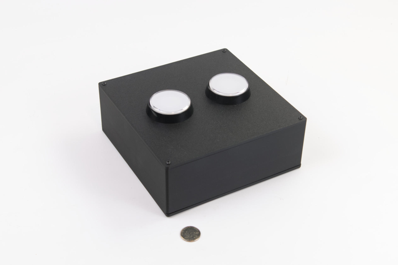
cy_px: 132
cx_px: 199
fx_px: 464
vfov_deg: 31.8
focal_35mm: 42
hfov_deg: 46.4
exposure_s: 1/80
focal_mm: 28
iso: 200
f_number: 4
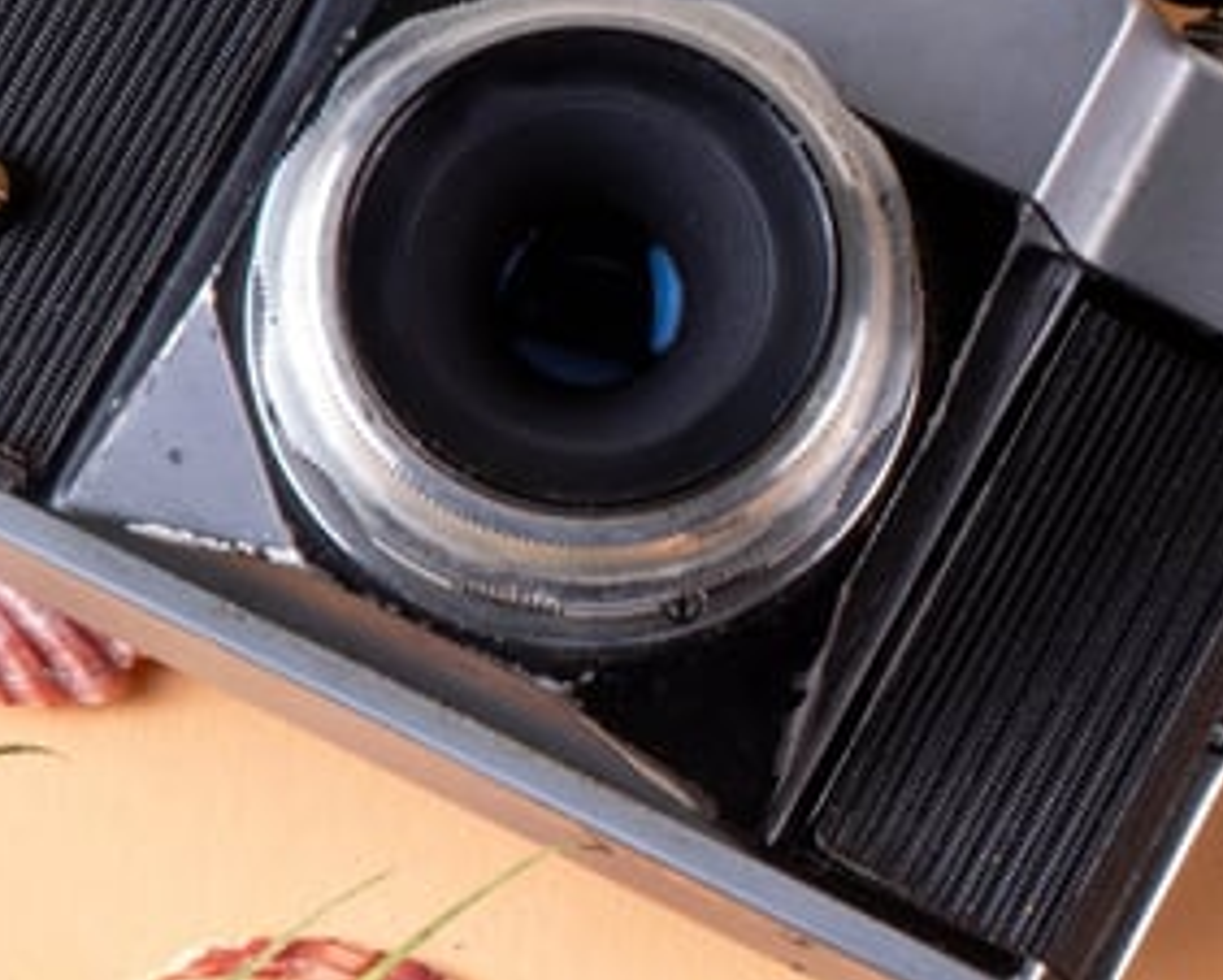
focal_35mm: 319
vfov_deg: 4.9
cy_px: 360
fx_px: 11555
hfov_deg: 5.9
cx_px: 2541
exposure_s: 1/200
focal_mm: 80
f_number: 20
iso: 200
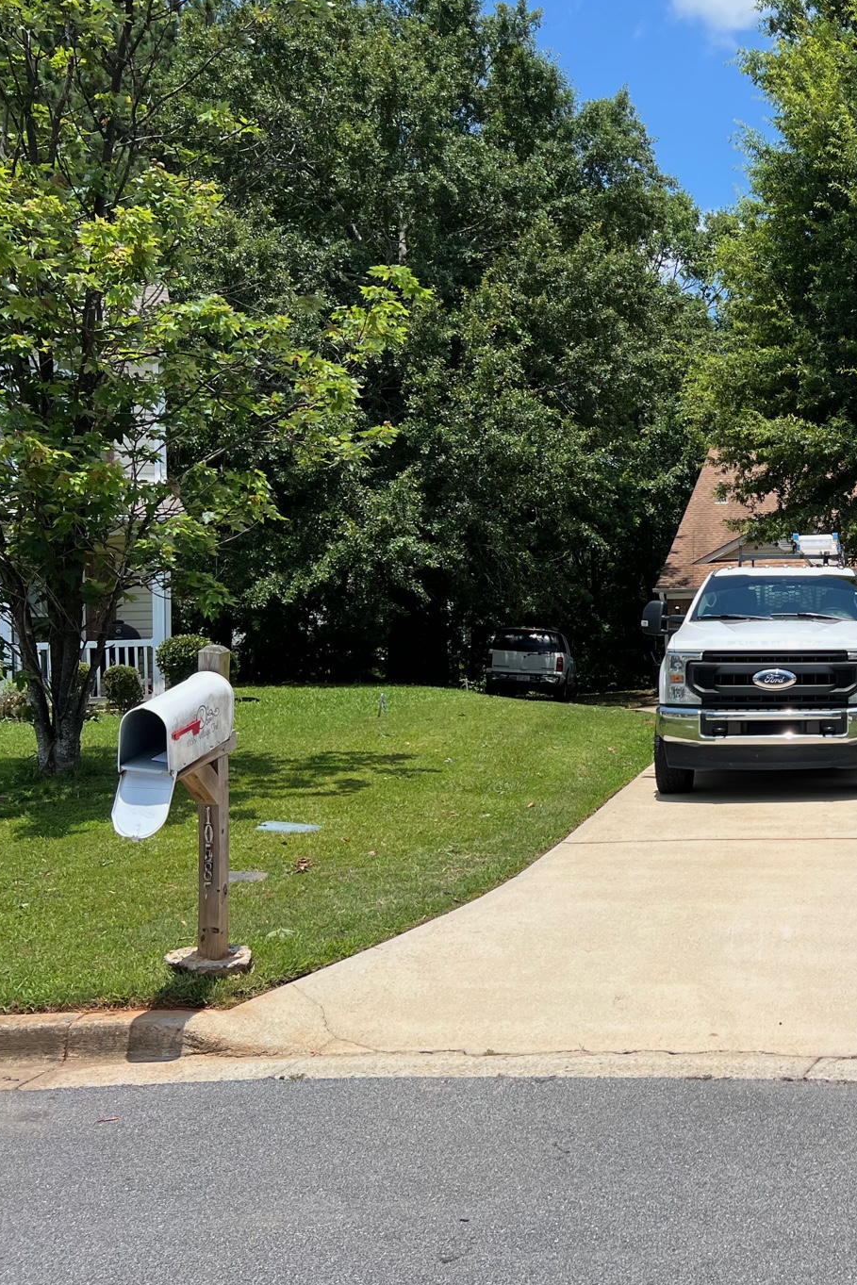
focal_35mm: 40
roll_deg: +2.1
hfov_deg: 30.6
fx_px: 1428
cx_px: 894
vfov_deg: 48.4
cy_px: 585
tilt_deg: +1.0
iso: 50
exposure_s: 1/4274
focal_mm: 5.7
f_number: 1.5
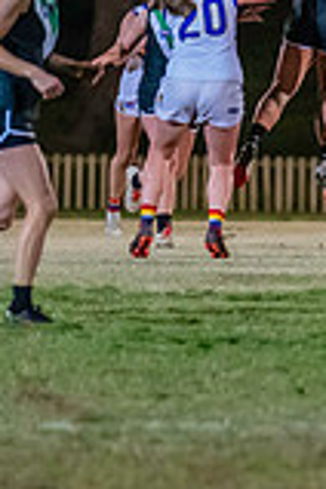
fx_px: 12985
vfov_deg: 2.2
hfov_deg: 1.4
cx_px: 733
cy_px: 101
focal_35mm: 956
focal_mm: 210
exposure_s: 1/1000
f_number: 2.8
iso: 10000
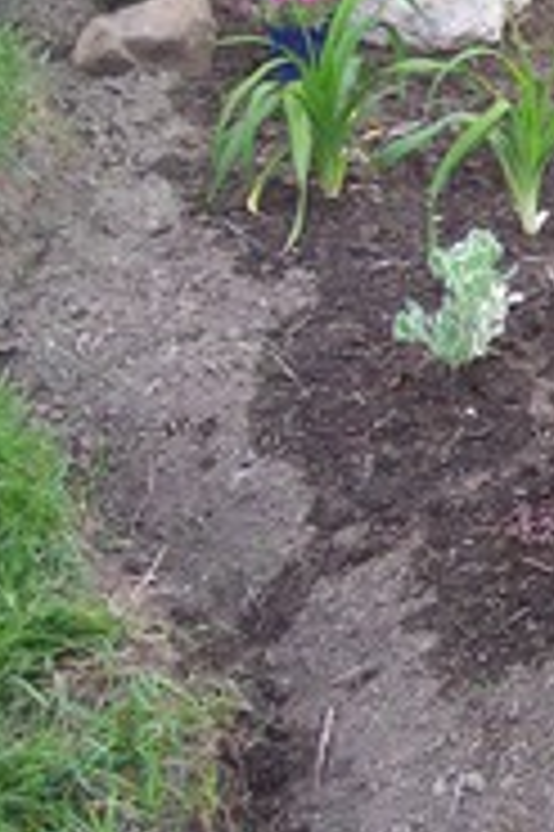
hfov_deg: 13.3
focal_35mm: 94
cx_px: 955
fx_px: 2174
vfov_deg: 21.5
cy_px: 211
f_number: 2.8
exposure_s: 1/250
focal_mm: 8
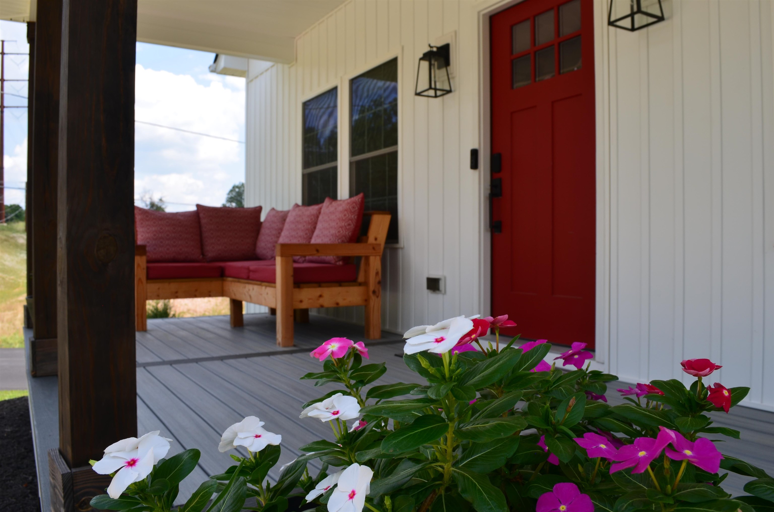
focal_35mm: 30
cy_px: 256
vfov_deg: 43.4
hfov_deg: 62.0
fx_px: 644
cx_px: 387
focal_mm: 20
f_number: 11
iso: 160
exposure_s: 1/125
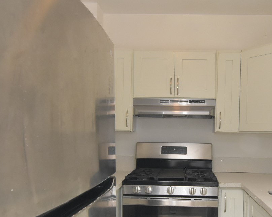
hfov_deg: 51.6
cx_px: 187
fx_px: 274
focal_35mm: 34
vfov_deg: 42.8
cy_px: 144
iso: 1600
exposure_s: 1/200
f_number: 5.6
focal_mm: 12
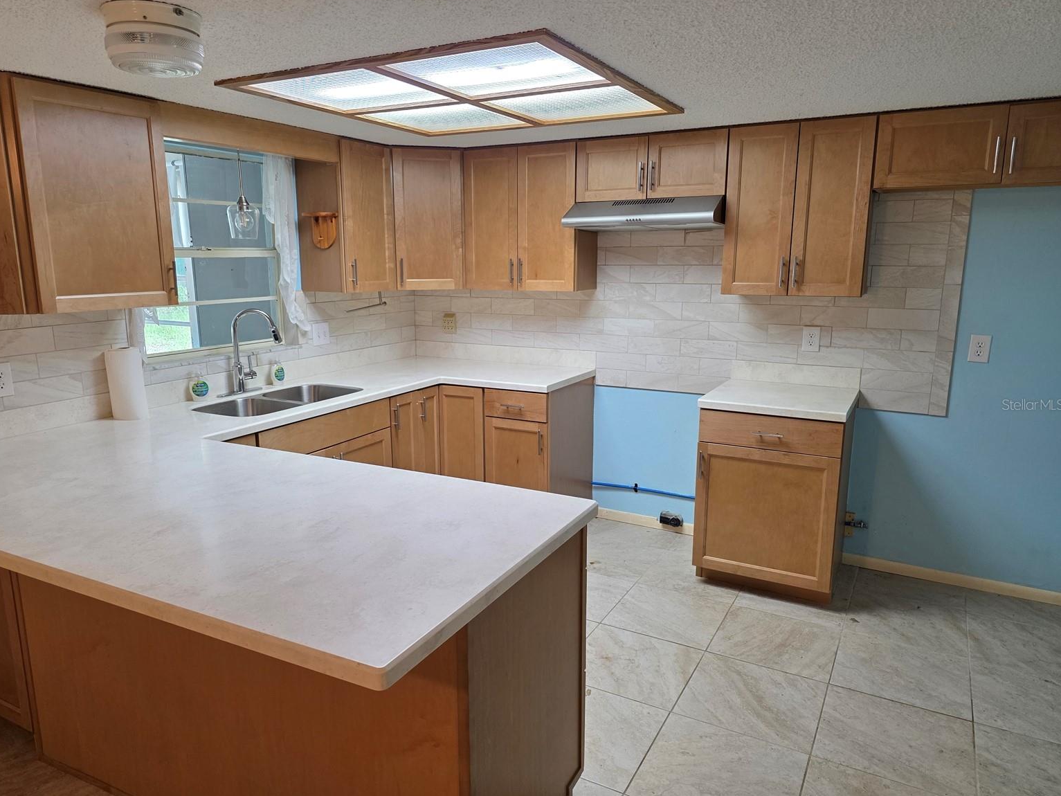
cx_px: 514
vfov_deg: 56.8
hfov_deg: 71.6
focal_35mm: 24
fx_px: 736
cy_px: 404
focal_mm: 6.3
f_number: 1.7
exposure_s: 1/120
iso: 160
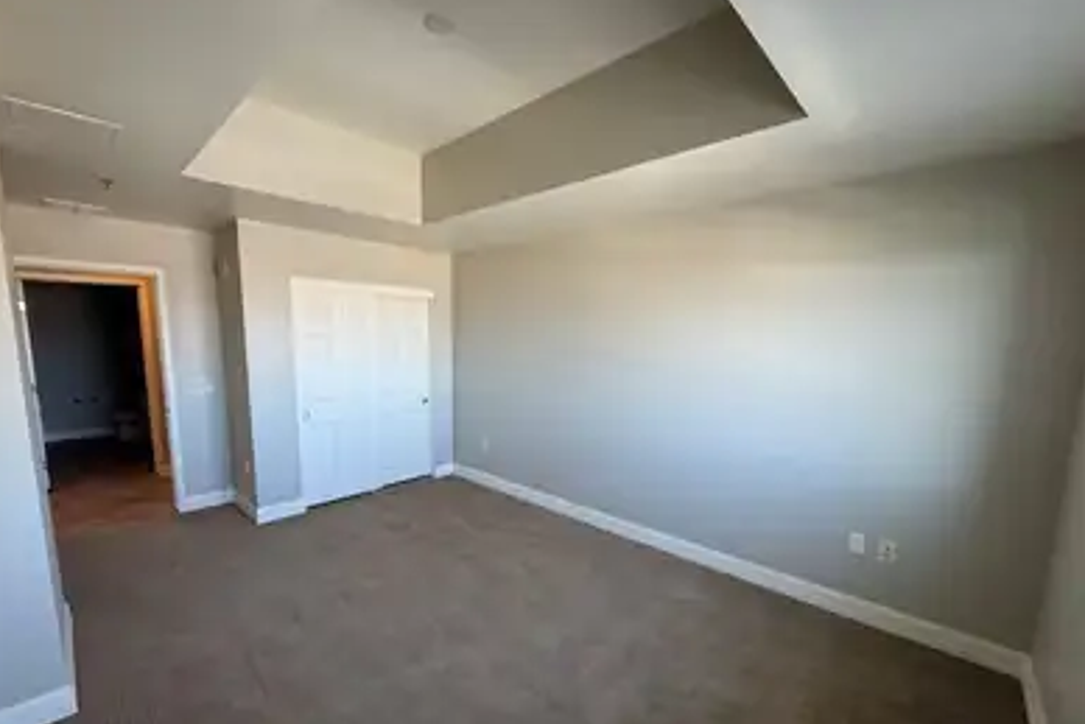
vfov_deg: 77.1
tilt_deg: -9.5
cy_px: 400
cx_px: 529
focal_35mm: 15
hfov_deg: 100.3
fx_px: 452
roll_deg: -1.0
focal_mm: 2.22
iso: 125
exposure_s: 1/120
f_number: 2.2
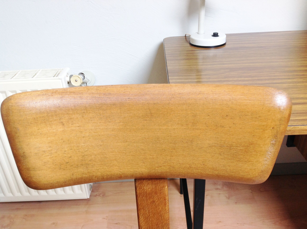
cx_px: 154
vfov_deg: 40.6
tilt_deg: -28.8
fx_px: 310
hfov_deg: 52.7
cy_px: 114
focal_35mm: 35
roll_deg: +3.1
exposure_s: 1/17
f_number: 2.4
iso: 50
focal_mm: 4.28
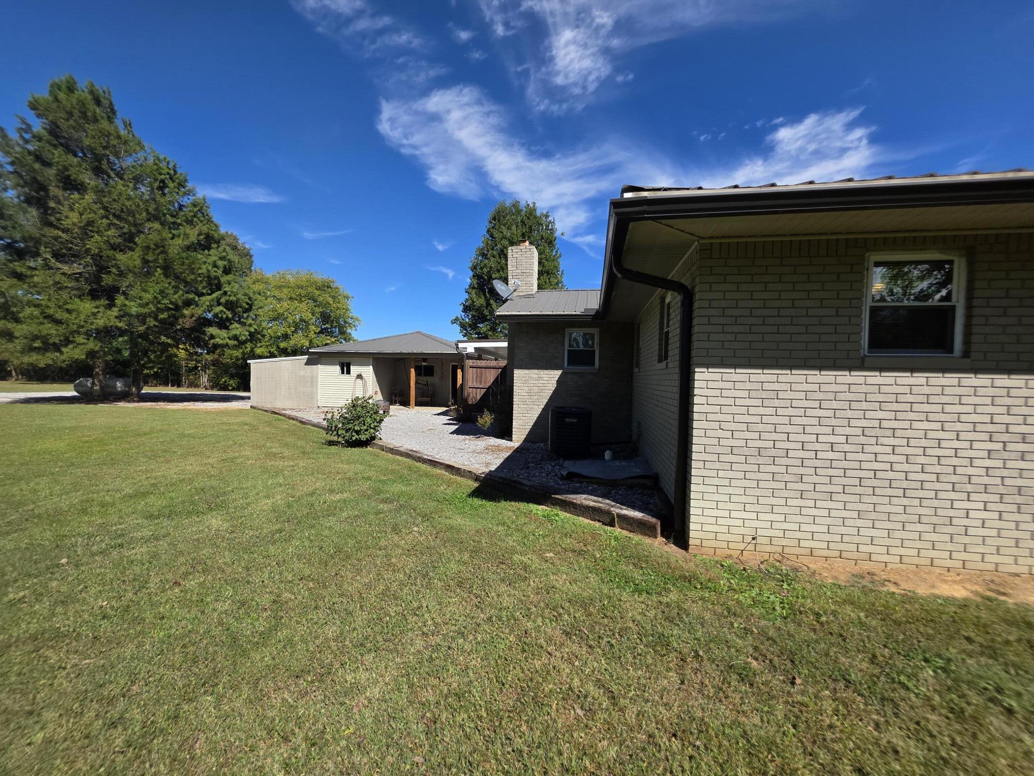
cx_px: 517
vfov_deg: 89.9
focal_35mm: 13
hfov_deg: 106.2
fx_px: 388
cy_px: 388
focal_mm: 2.2
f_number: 1.9
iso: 40
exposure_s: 1/2060
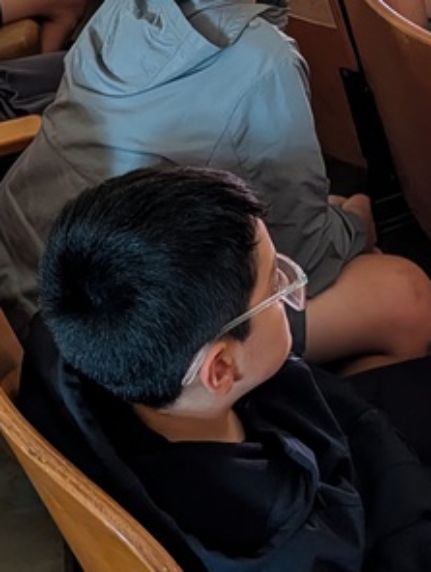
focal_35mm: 83
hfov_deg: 17.7
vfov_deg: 22.1
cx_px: 314
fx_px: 1374
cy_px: -72
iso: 224
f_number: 1.68
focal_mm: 6.9
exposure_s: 1/30
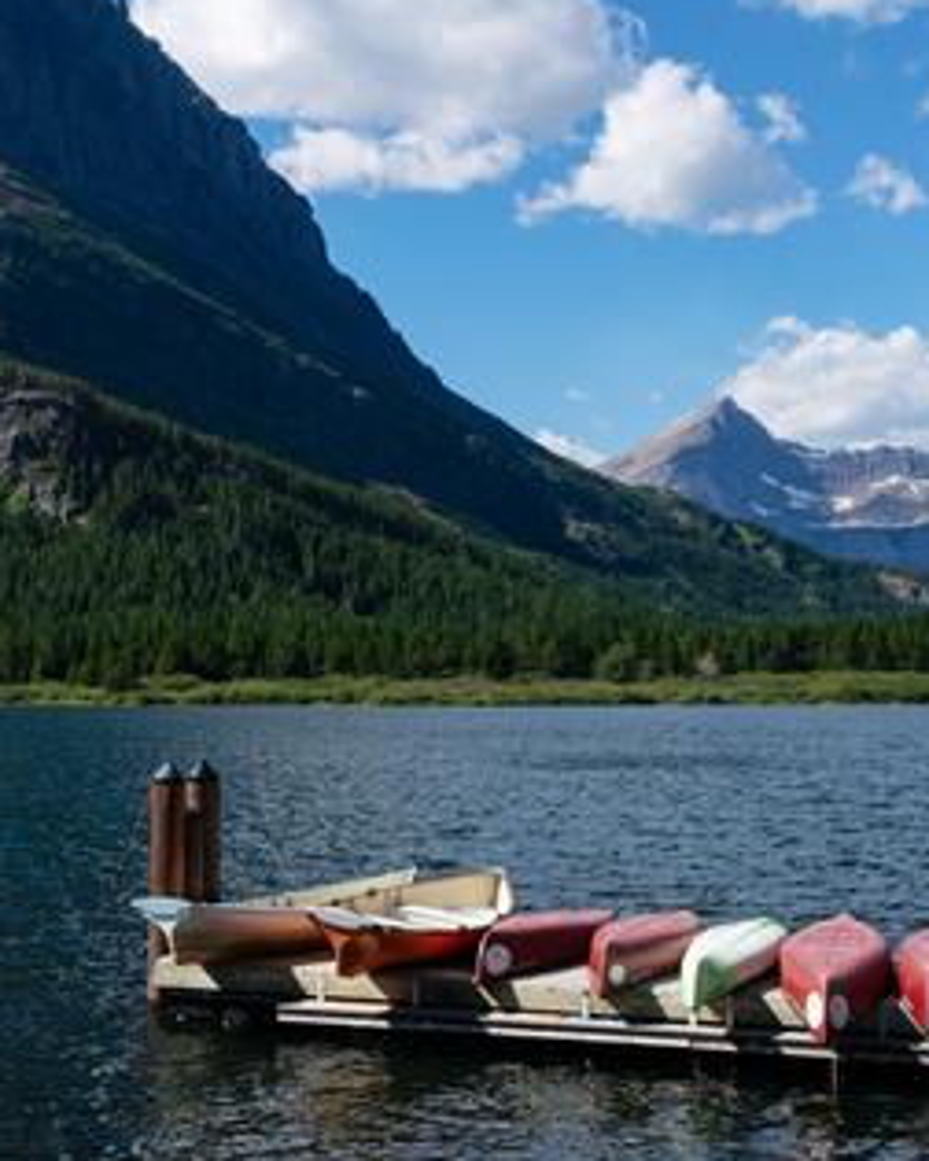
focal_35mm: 60
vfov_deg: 31.4
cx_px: 59
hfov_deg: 24.5
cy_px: 533
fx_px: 2062
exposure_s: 1/250
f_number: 25
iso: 400
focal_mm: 24
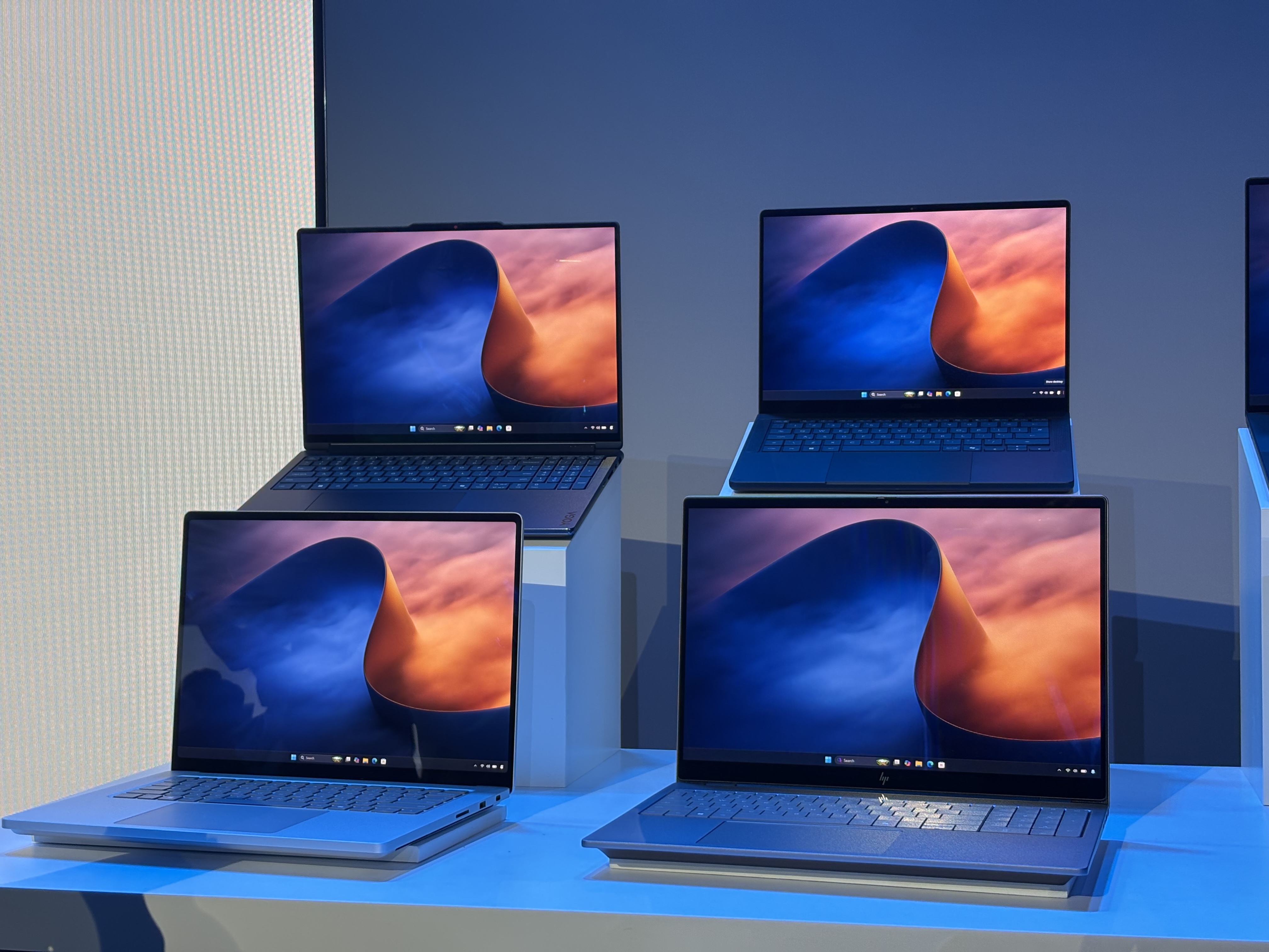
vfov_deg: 28.0
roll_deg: +1.0
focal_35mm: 52
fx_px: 1906
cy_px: 476
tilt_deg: +0.3
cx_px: 634
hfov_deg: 36.8
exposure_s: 1/86
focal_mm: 5.96
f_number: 1.6
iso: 50
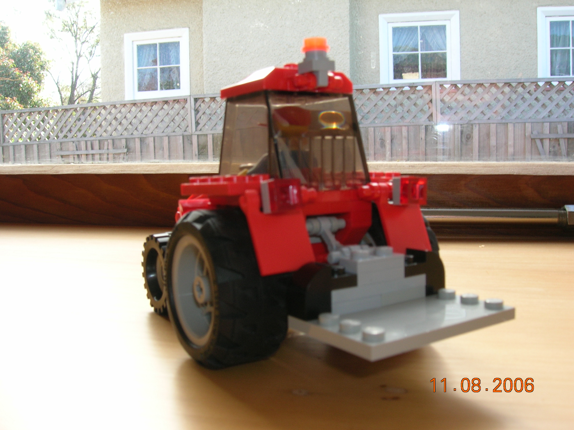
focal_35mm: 34
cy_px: 215
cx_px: 287
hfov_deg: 54.0
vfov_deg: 41.8
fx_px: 564
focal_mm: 5.7
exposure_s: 1/37.7
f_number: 4.9
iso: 50
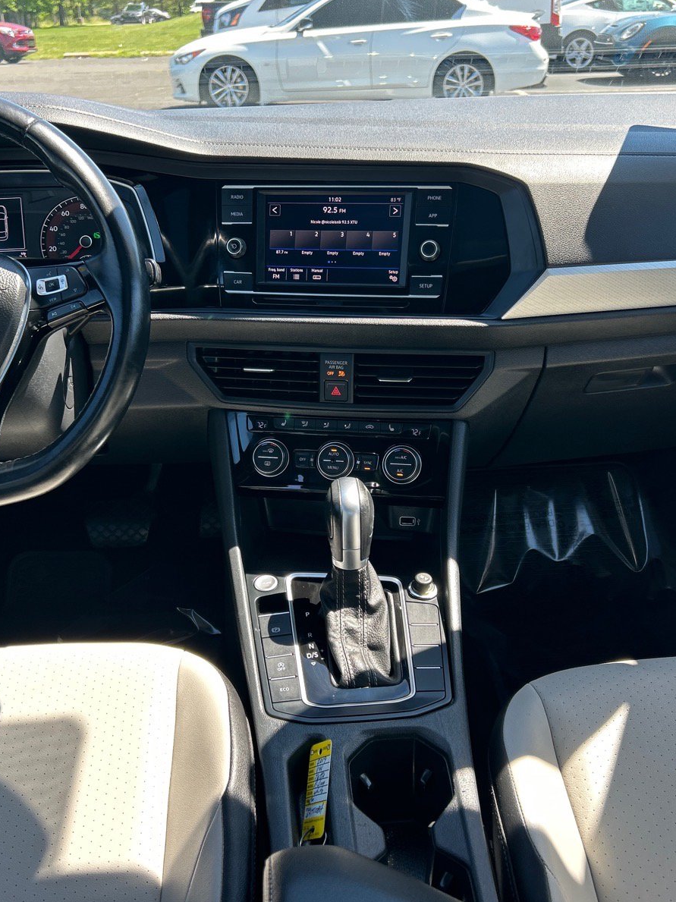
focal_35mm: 35
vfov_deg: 52.6
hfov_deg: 40.7
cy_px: 451
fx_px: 912
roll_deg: +0.4
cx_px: 331
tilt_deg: -25.3
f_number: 1.5
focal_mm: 5.7
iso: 50
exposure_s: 1/316
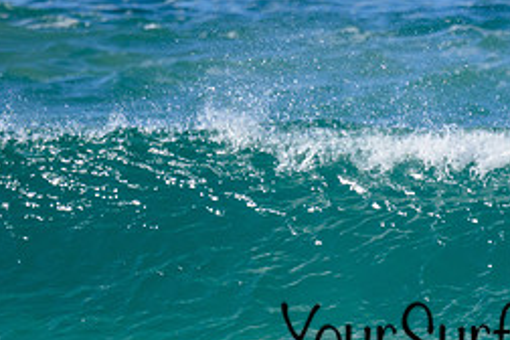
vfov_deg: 0.5
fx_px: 35867
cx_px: 600
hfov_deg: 0.8
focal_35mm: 2532
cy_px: 237
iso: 320
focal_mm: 800
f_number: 6.3
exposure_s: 1/2000
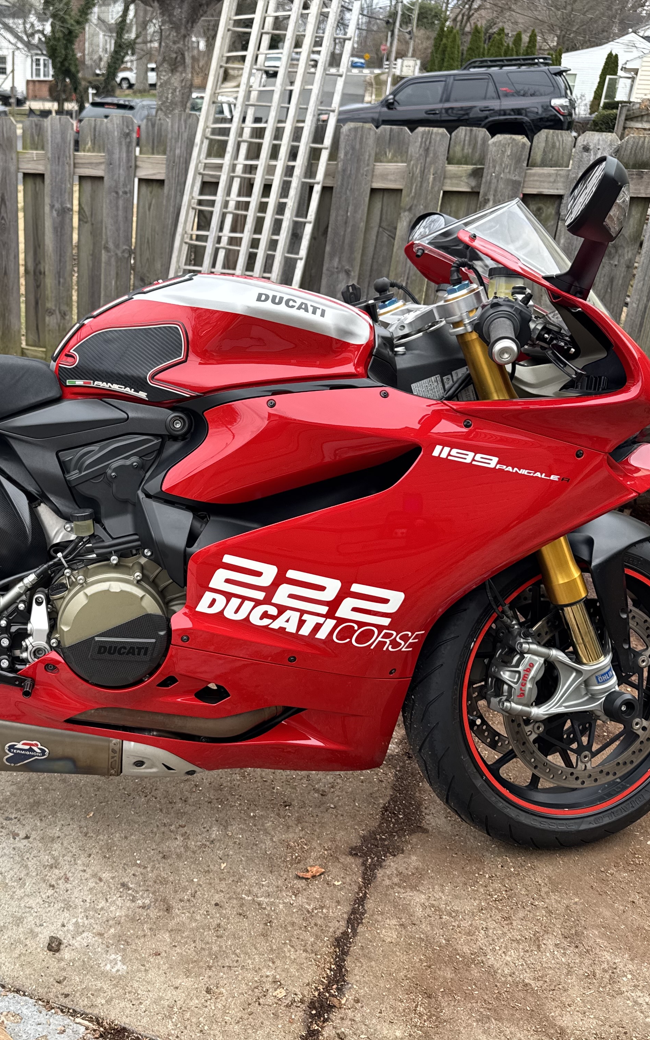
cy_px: 520
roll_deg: -2.5
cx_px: 131
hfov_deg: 36.1
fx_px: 964
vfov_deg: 56.7
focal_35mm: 34
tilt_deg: -24.3
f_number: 1.78
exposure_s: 1/693
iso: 80
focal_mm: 6.76
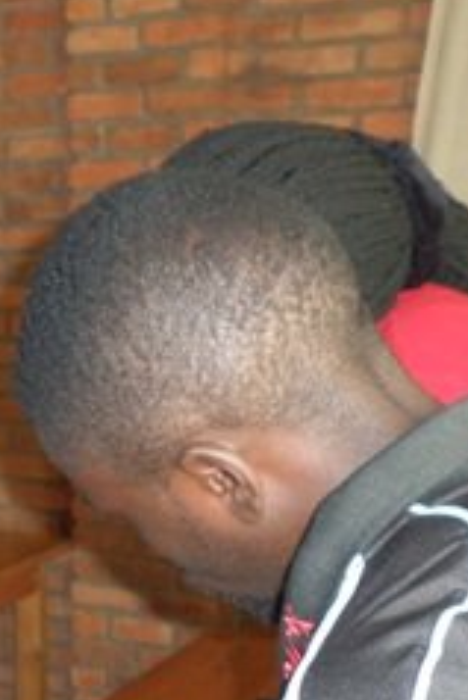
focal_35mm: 67
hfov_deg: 19.5
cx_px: -43
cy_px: 562
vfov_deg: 29.4
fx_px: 1305
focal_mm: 4.5
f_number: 2.5
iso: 160
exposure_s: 1/30
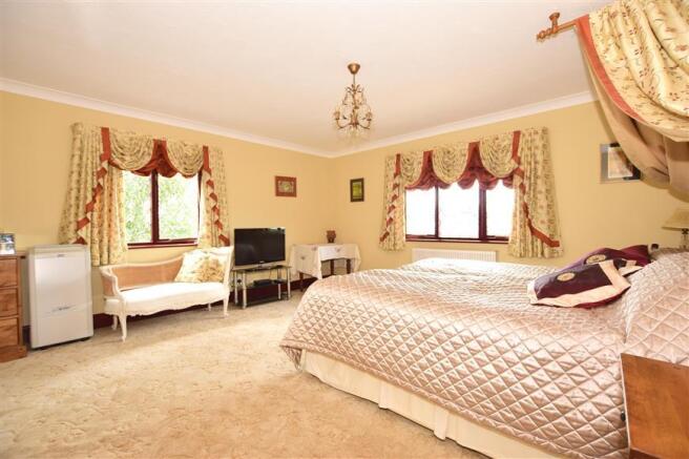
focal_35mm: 15
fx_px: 287
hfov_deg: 100.4
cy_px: 230
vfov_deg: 77.3
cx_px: 344
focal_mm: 10
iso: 200
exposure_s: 1/30
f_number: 5
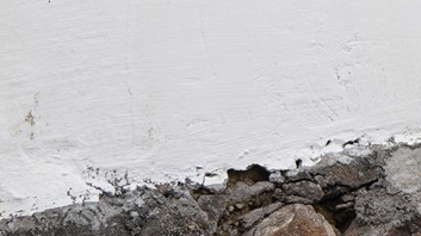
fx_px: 2320
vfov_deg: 5.6
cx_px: 732
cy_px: -306
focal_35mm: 208
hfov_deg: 9.9
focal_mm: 35
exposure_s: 1/100
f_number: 13
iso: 100
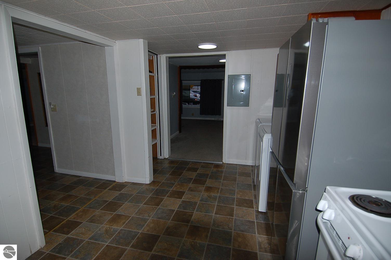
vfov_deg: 67.3
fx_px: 195
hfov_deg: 90.1
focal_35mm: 18
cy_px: 130
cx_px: 196
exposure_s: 1/250
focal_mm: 12
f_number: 4
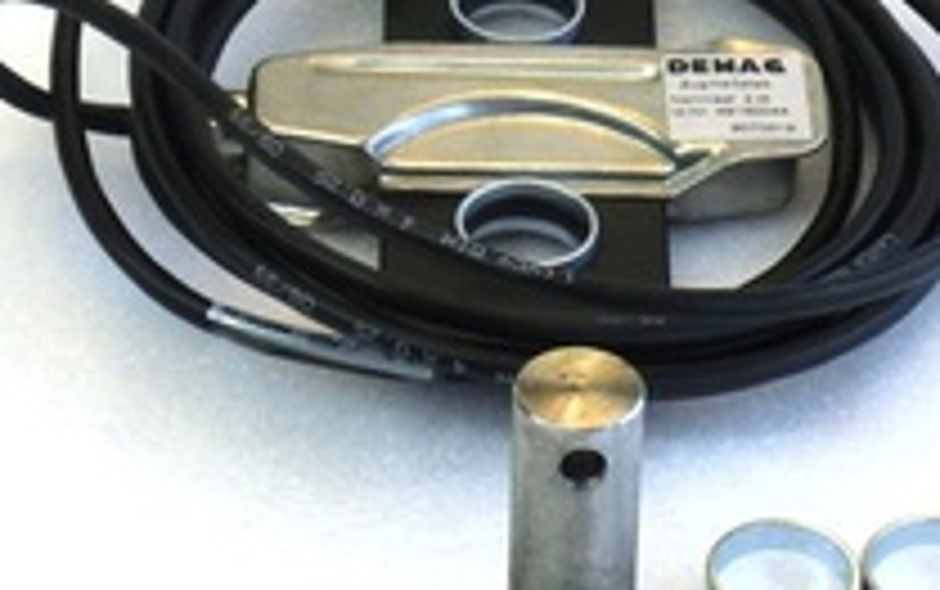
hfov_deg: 12.3
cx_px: 558
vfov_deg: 7.7
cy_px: 214
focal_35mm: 170
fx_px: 4359
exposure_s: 1/80
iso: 200
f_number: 4.7
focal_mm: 13.02
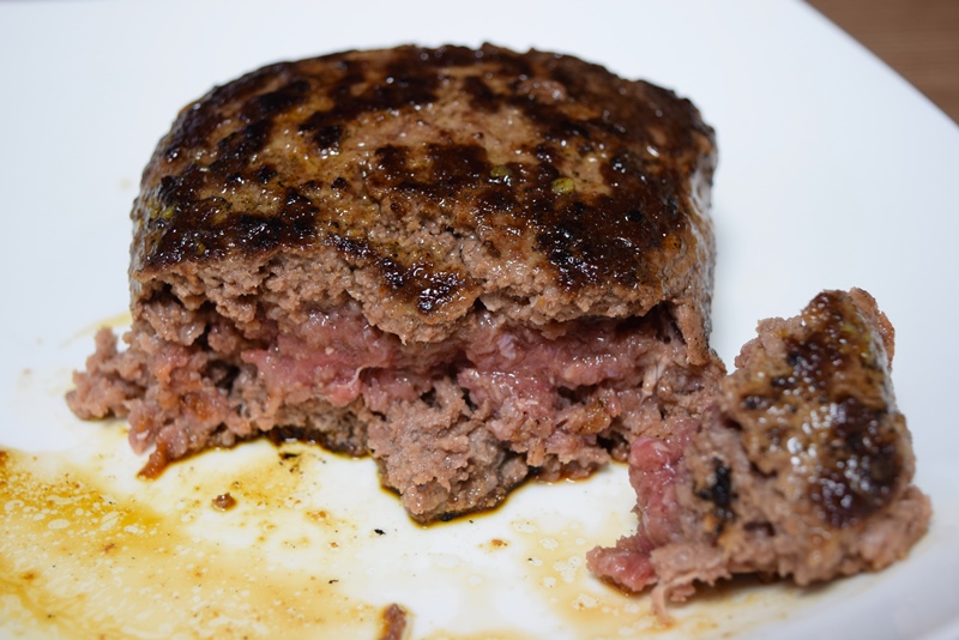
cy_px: 320
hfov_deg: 33.4
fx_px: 1599
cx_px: 480
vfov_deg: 22.6
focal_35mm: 60
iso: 400
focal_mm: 40
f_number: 4.8
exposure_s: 1/13
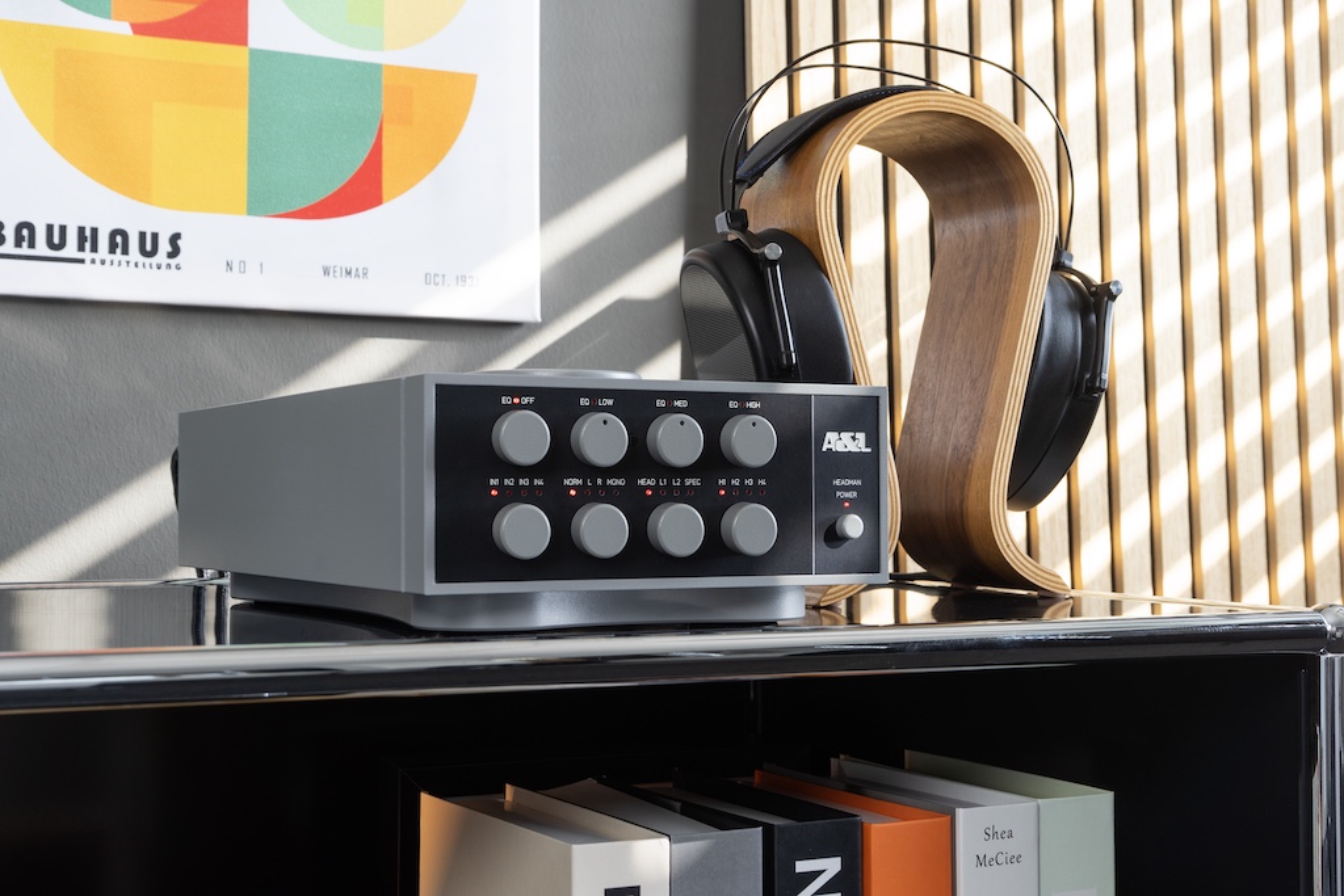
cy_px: 448
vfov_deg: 27.5
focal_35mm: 49
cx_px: 672
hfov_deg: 40.3
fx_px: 1829
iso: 125
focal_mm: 49
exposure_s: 1/6
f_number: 11
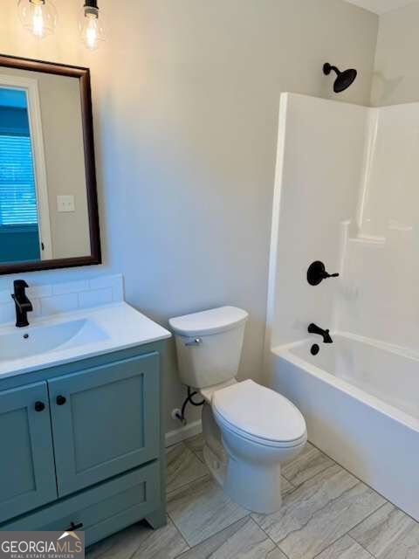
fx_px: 387
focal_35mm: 24
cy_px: 280
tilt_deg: -14.5
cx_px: 210
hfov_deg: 56.8
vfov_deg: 71.6
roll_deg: -1.6
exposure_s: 1/172
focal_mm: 6.76
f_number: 1.78
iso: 80
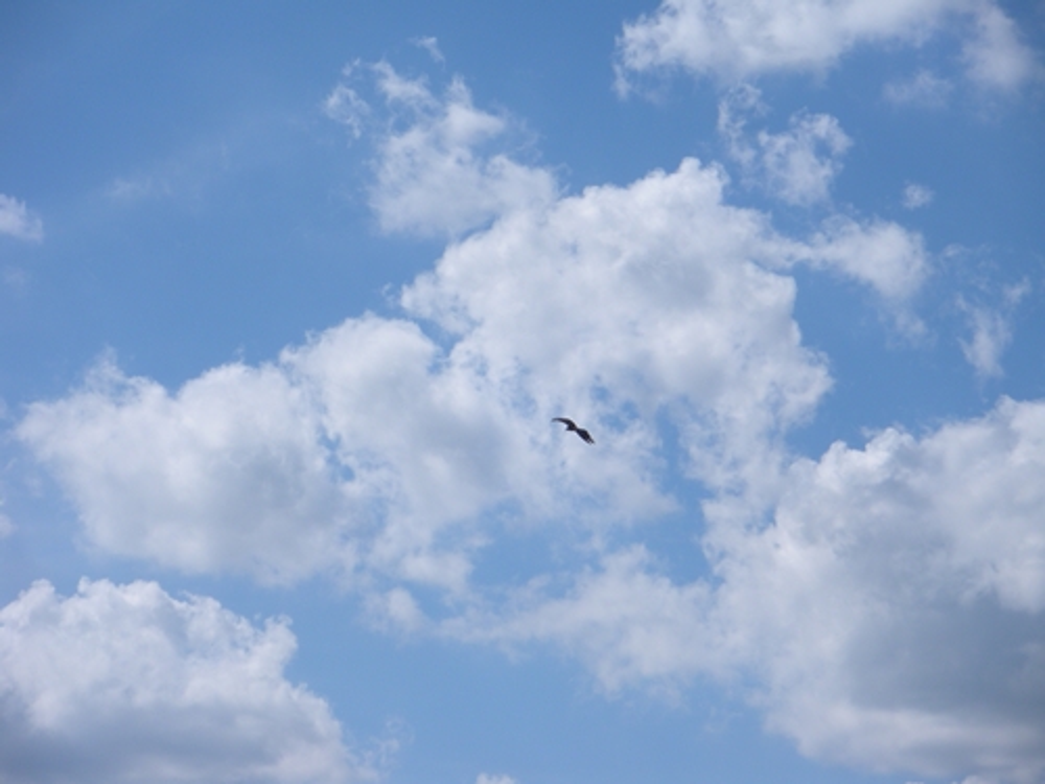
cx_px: 522
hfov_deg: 16.3
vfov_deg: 12.2
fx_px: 3653
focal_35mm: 121
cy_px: 392
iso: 64
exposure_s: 1/830
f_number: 5.3
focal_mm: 21.2
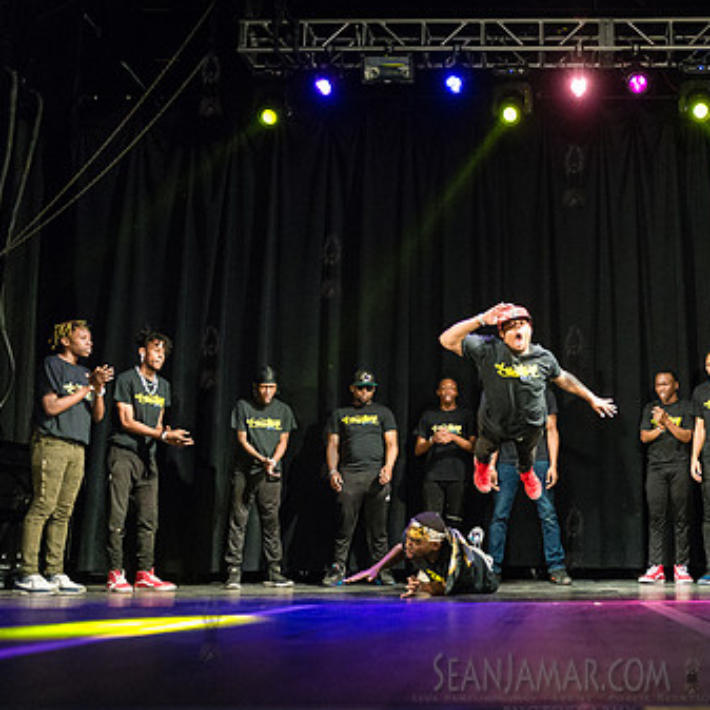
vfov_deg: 42.8
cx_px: 573
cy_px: 399
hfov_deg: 40.9
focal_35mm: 39
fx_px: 905
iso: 4000
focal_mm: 26
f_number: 2.8
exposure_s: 1/1000
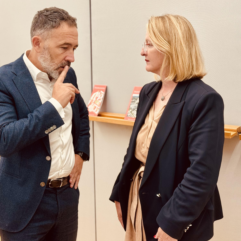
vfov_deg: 30.0
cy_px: 121
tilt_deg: -8.6
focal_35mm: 57
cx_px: 105
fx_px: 449
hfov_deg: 30.0
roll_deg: +1.2
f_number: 1.78
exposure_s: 1/78
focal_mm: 6.76
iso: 100
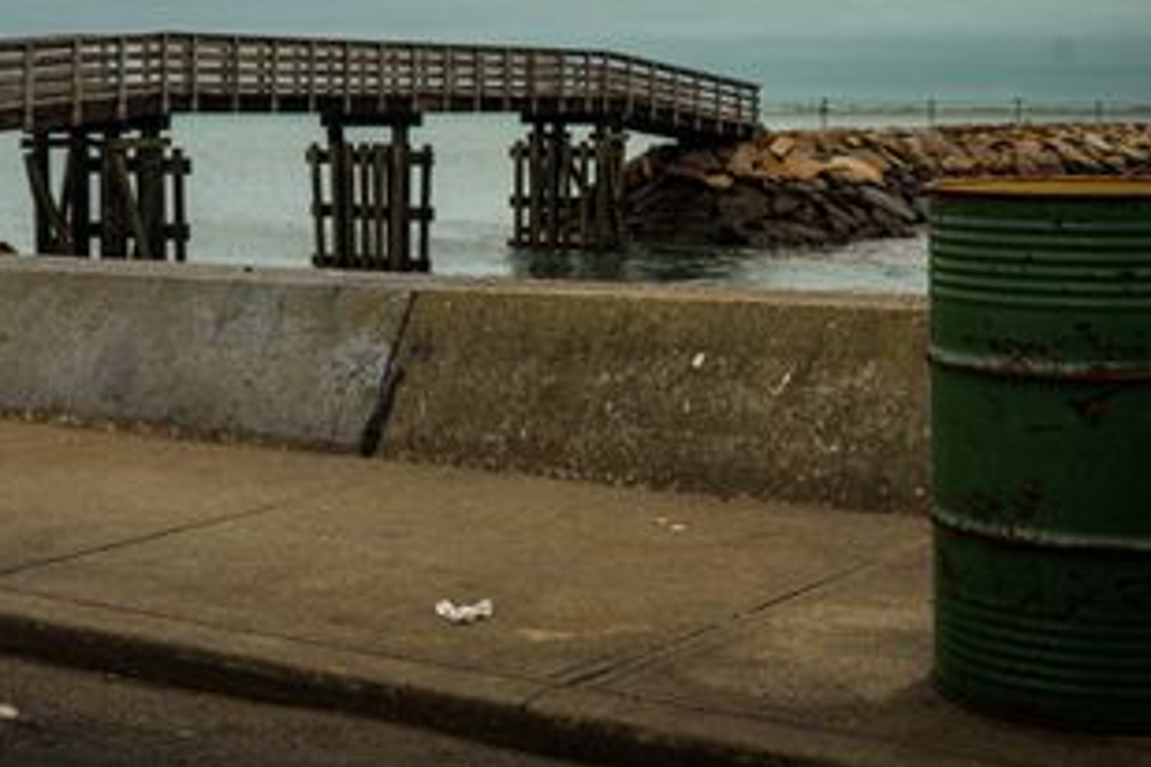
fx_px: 2174
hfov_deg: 29.5
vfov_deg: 19.8
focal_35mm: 68
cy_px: 162
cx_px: 406
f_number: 5
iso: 280
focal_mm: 41
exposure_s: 1/250
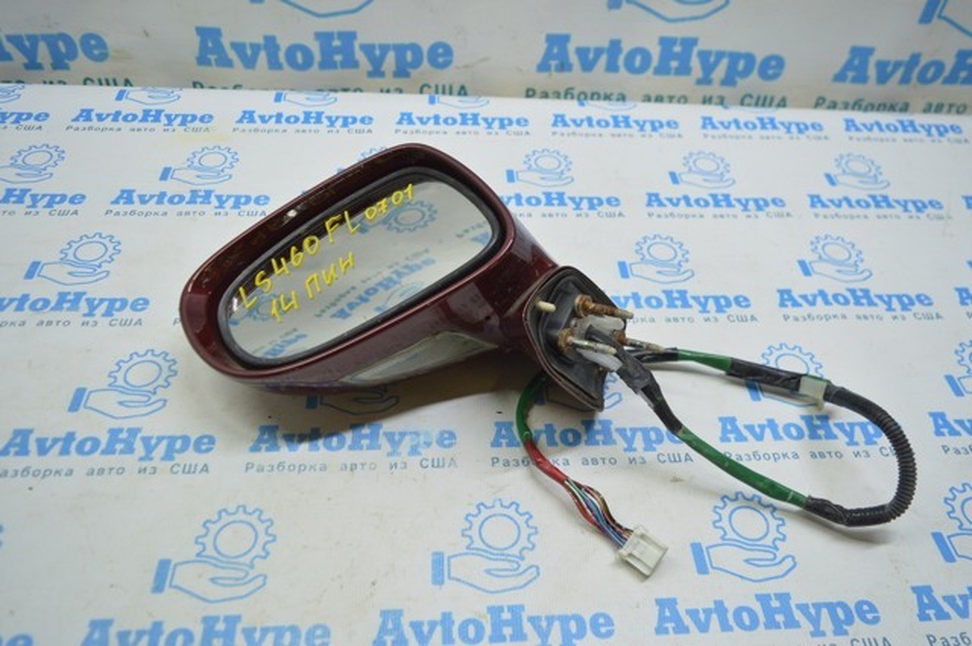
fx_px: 809
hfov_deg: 62.0
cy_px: 323
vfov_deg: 43.5
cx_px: 486
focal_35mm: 30
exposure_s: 1/80
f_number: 3.5
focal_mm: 20
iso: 400
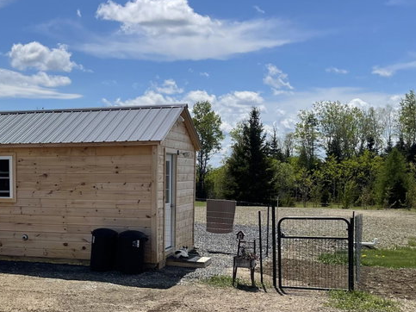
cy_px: 224
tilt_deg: -5.4
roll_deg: -0.5
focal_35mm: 53
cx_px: 42
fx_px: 637
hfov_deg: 34.2
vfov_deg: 27.2
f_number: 1.6
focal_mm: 5.1
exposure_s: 1/6993
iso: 32
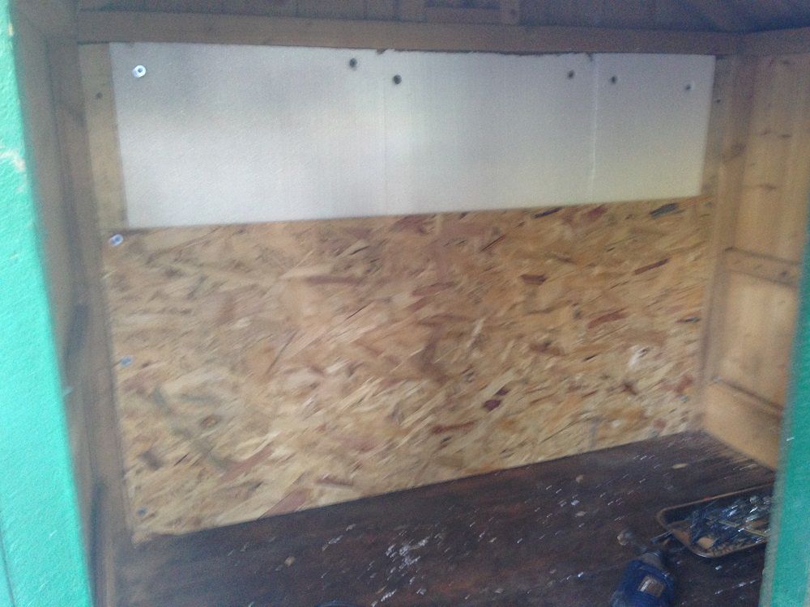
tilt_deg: -9.6
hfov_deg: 55.4
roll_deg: +0.5
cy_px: 304
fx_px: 772
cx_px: 405
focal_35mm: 33
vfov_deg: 42.9
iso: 200
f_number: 2.4
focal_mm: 4.12
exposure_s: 1/20
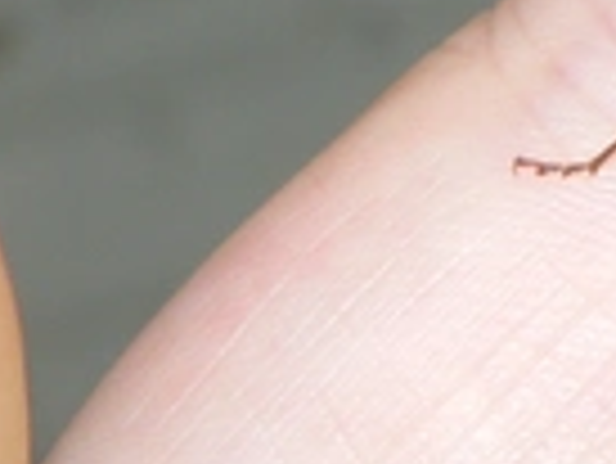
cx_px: 1308
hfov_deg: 6.5
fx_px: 5236
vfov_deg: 5.0
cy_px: -459
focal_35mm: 294
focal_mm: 10.5
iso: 80
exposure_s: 1/60
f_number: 4
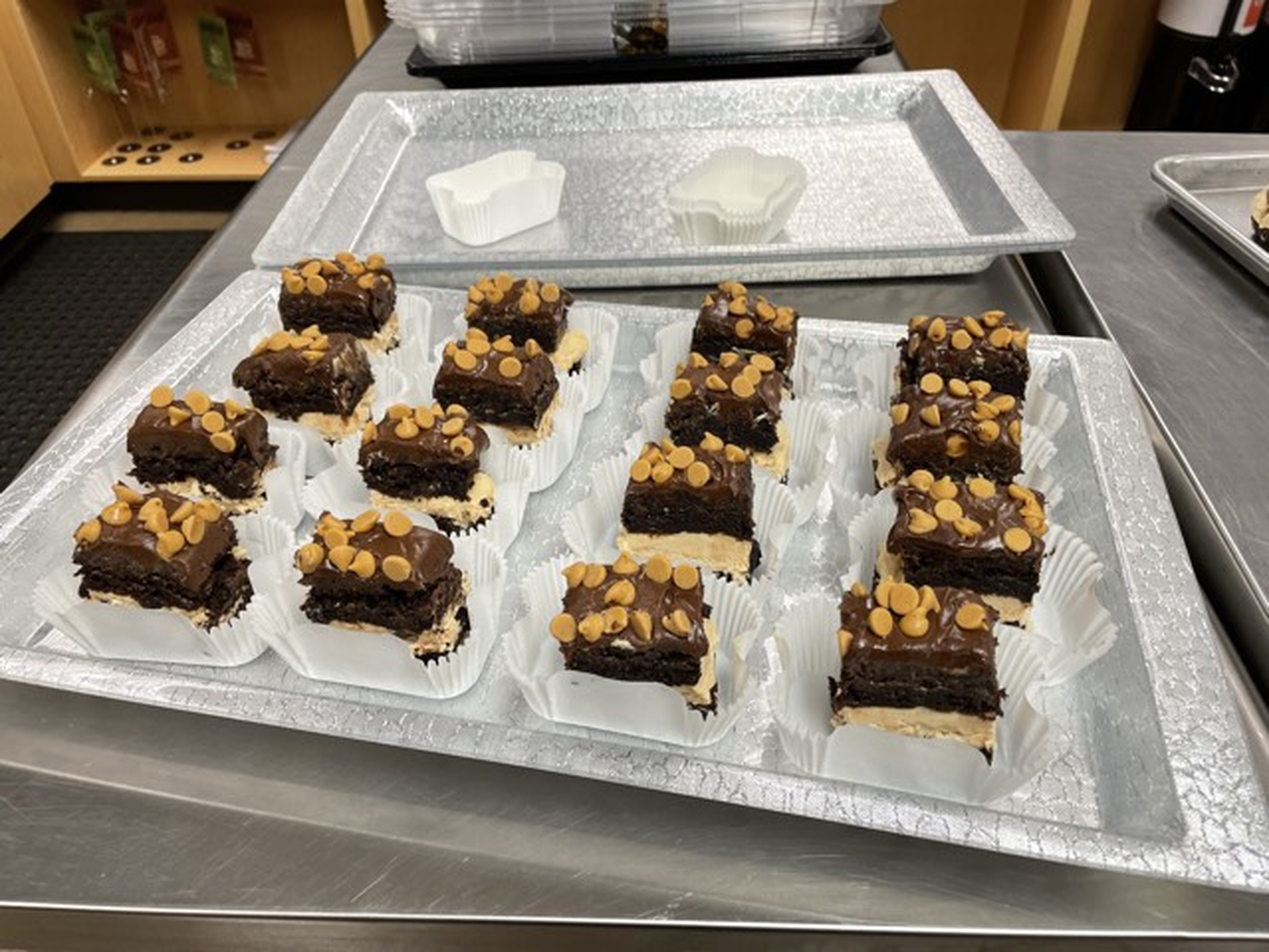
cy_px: 476
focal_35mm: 26
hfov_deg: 67.3
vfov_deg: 53.1
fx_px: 953
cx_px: 634
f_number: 1.6
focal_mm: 4.2
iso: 64
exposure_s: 1/57
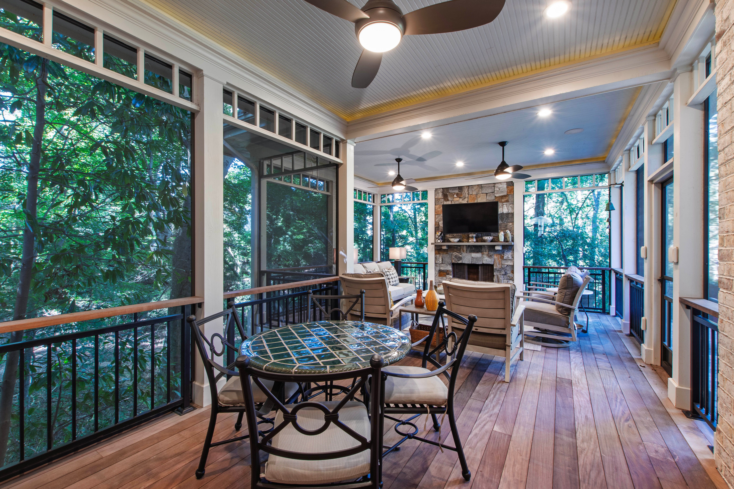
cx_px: 367
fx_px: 306
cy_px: 244
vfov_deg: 77.3
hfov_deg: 100.4
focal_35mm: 15
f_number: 9
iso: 100
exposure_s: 1.6
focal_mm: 10
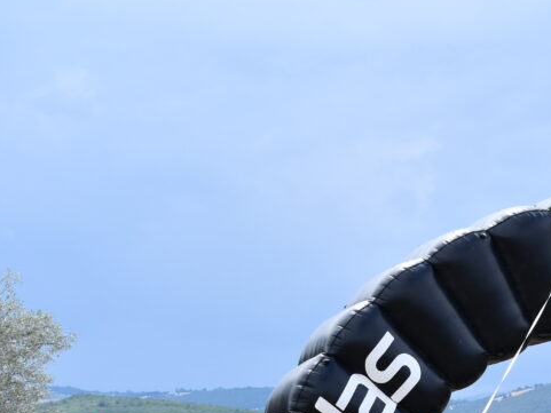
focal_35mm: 192
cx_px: 493
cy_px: 476
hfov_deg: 10.2
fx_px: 3057
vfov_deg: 7.7
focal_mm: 50
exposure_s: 1/400
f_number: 10
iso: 250
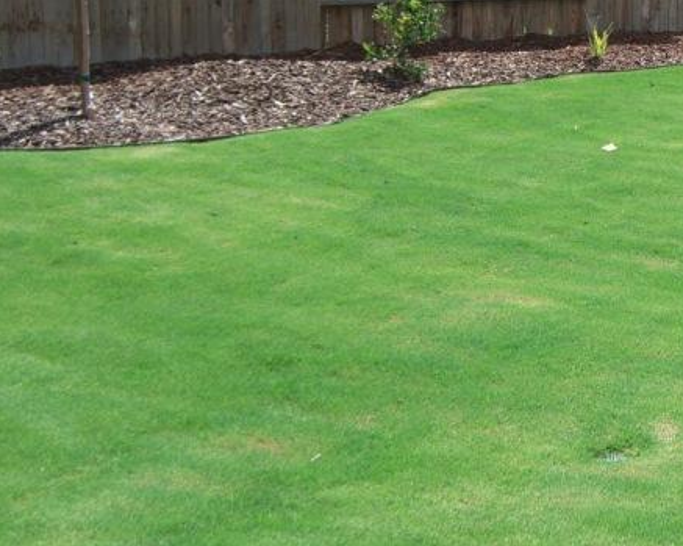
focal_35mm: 87
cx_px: 647
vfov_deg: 17.6
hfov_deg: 21.4
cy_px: 222
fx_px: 1757
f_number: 2.8
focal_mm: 7.9
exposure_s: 1/1000
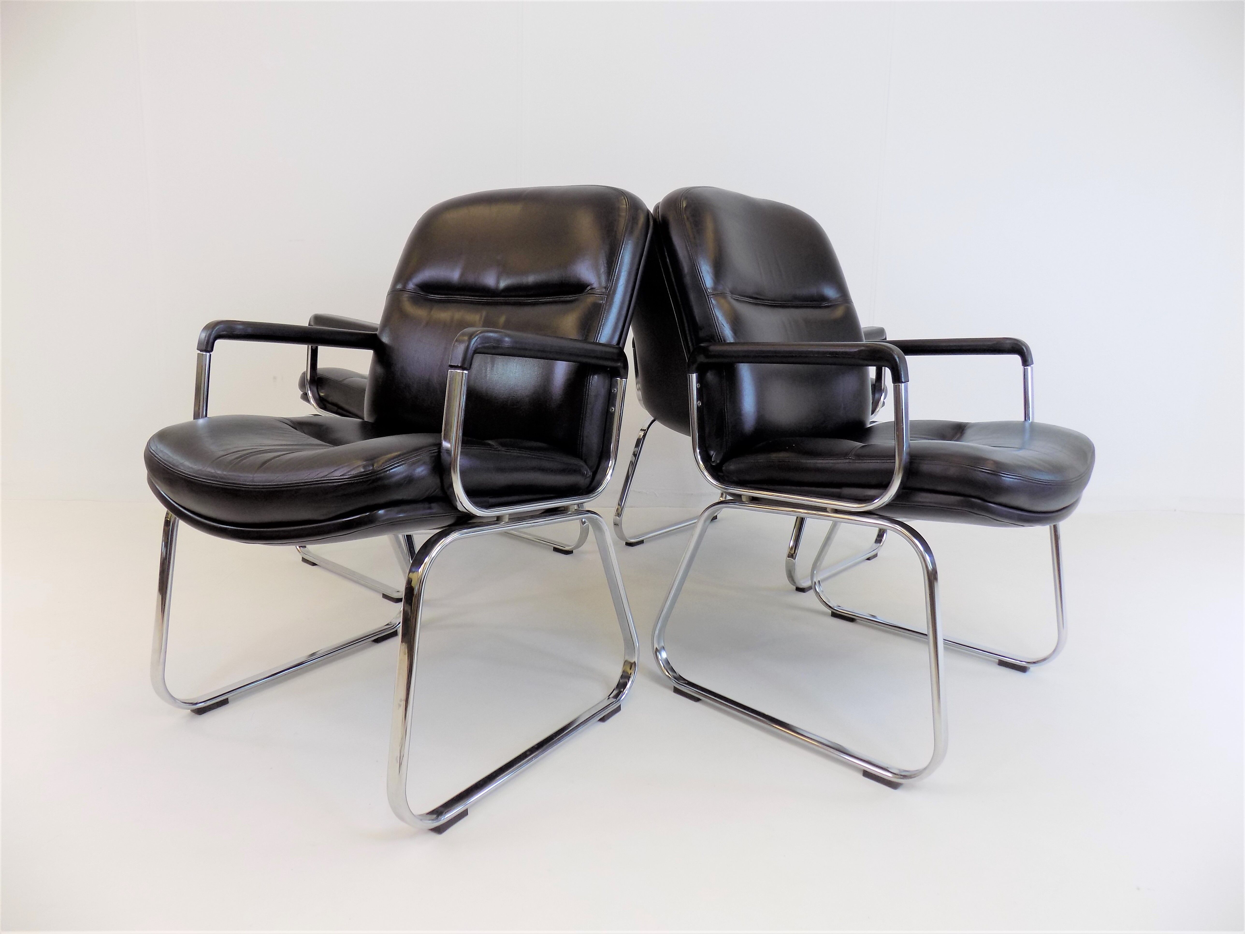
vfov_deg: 58.9
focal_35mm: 23
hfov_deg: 73.9
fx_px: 827
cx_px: 622
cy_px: 467
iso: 80
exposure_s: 1/30
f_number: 3.1
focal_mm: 4
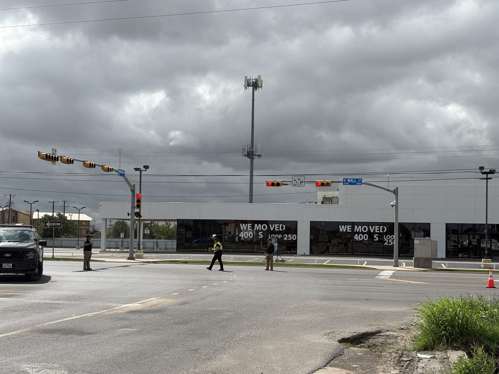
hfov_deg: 33.8
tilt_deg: +2.3
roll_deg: -1.0
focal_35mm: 57
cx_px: 263
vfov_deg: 25.7
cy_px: 201
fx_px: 822
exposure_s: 1/4630
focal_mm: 5.96
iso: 32
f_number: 1.6
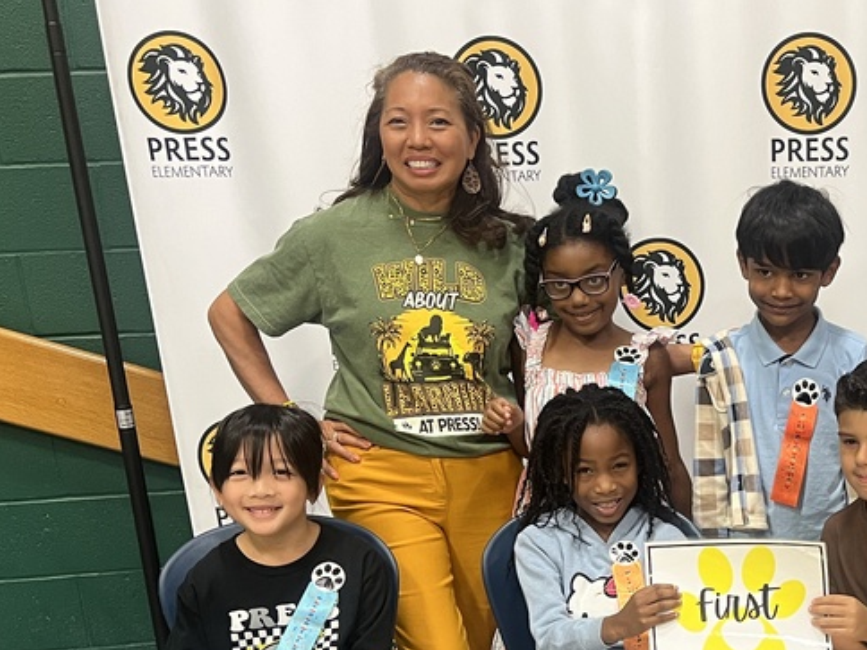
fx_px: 1378
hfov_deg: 33.2
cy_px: 569
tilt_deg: -18.1
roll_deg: +1.7
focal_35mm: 55
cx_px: 770
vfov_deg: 25.8
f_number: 1.6
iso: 200
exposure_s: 1/60
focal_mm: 5.1
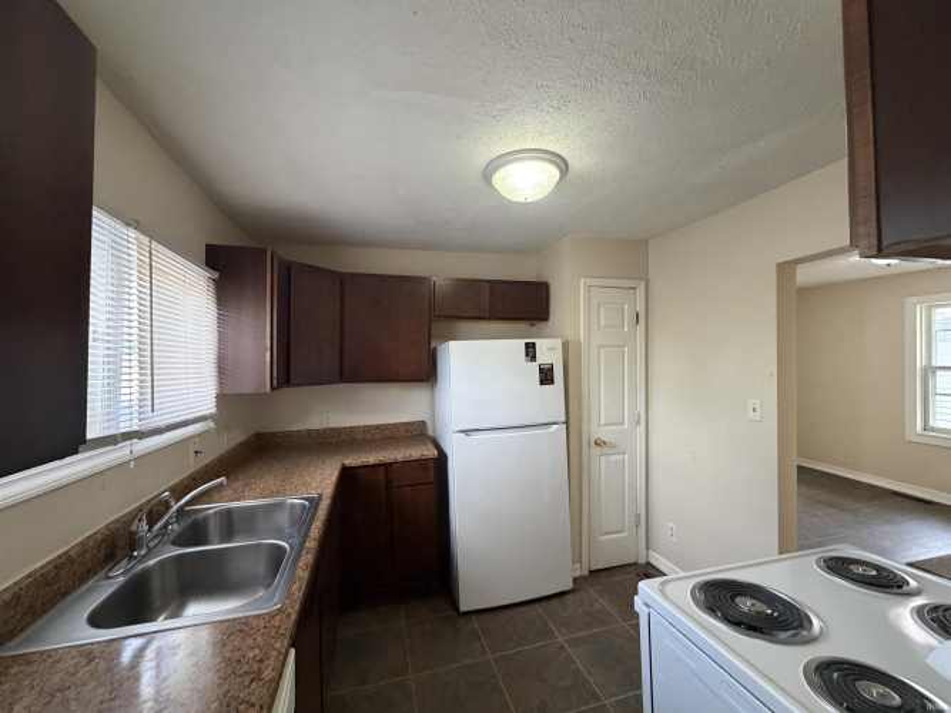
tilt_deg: -0.4
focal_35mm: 14
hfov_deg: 102.1
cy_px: 356
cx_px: 476
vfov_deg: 85.7
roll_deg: +0.5
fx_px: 385
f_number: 2.2
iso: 400
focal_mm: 2.22
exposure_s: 1/60
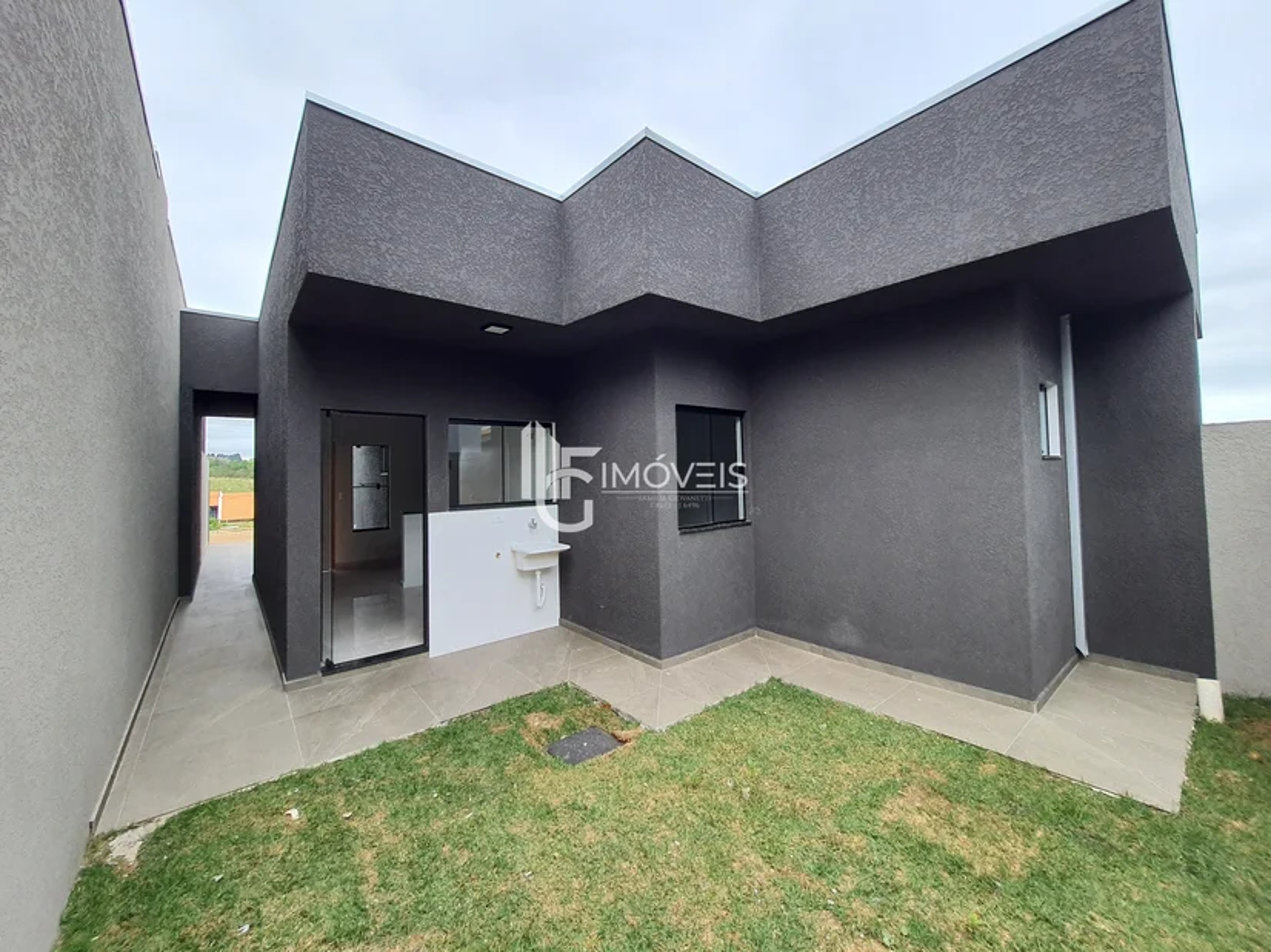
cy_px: 476
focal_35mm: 13
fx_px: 477
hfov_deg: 106.2
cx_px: 636
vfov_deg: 89.9
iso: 50
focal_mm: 1.74
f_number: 2.2
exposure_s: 1/203
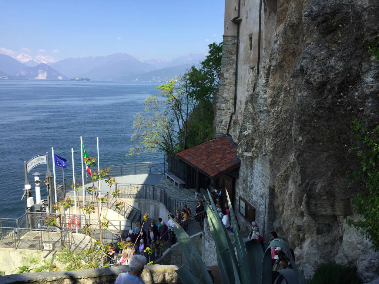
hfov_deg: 61.7
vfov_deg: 48.2
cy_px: 142
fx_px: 318
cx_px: 190
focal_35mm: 29
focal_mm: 4.15
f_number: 2.2
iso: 32
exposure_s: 1/1276
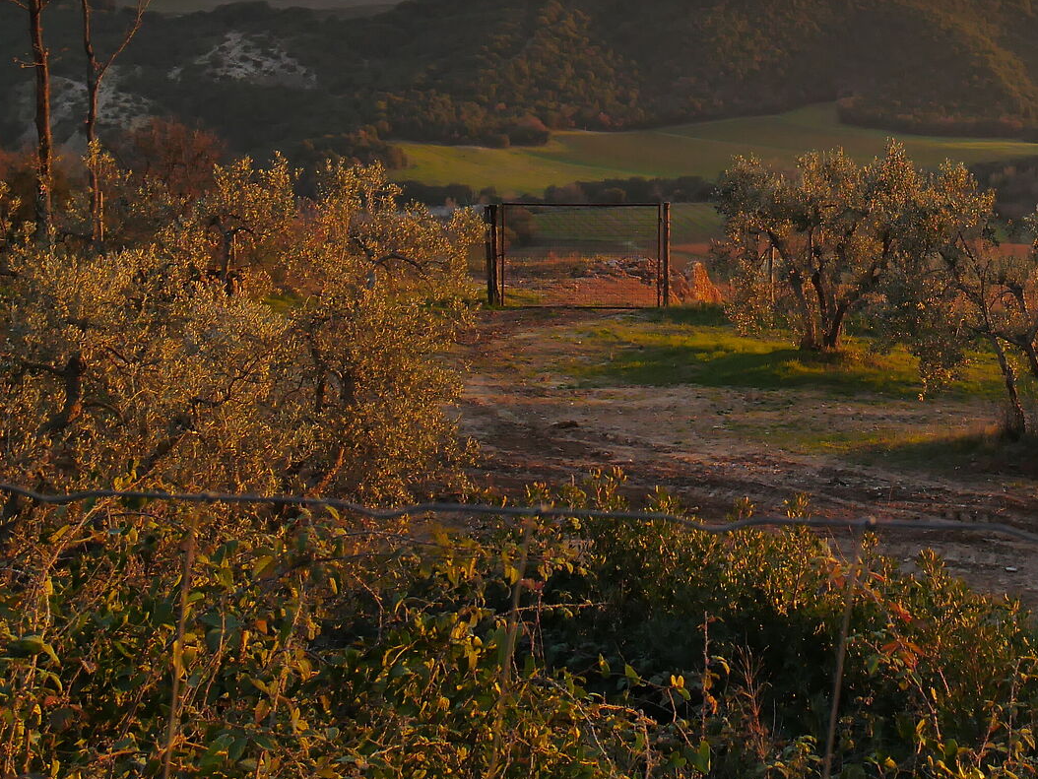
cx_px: 875
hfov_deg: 23.4
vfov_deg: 17.6
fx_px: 2459
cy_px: 26
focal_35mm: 82
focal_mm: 18
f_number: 5.6
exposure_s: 1/160
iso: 200
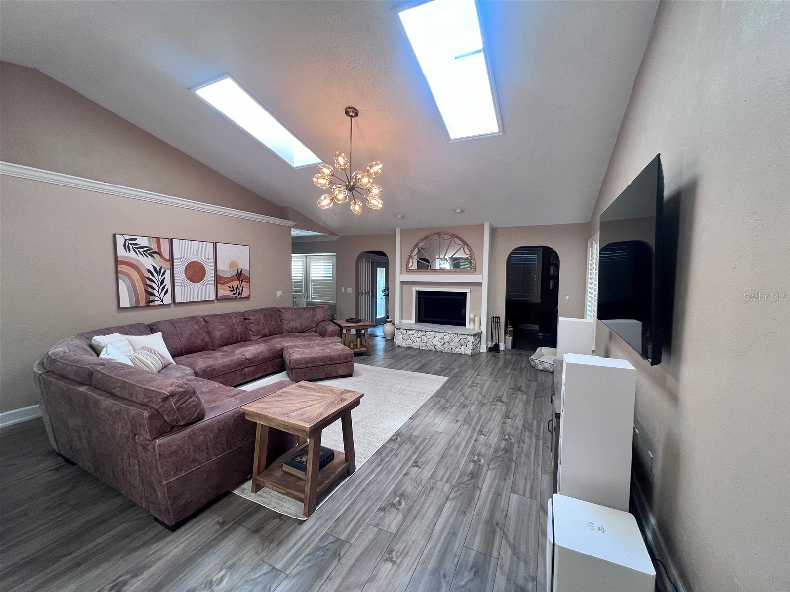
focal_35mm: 13
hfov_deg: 106.2
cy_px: 296
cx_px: 395
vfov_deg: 89.9
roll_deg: -0.5
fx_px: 297
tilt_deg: -4.9
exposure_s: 1/60
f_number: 1.8
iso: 160
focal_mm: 1.57
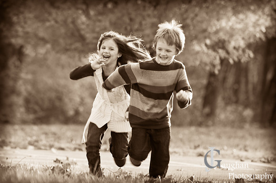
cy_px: 92
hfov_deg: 7.4
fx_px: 2125
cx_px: 138
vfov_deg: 4.9
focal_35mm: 278
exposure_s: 1/125
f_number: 4.5
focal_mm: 185
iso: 200
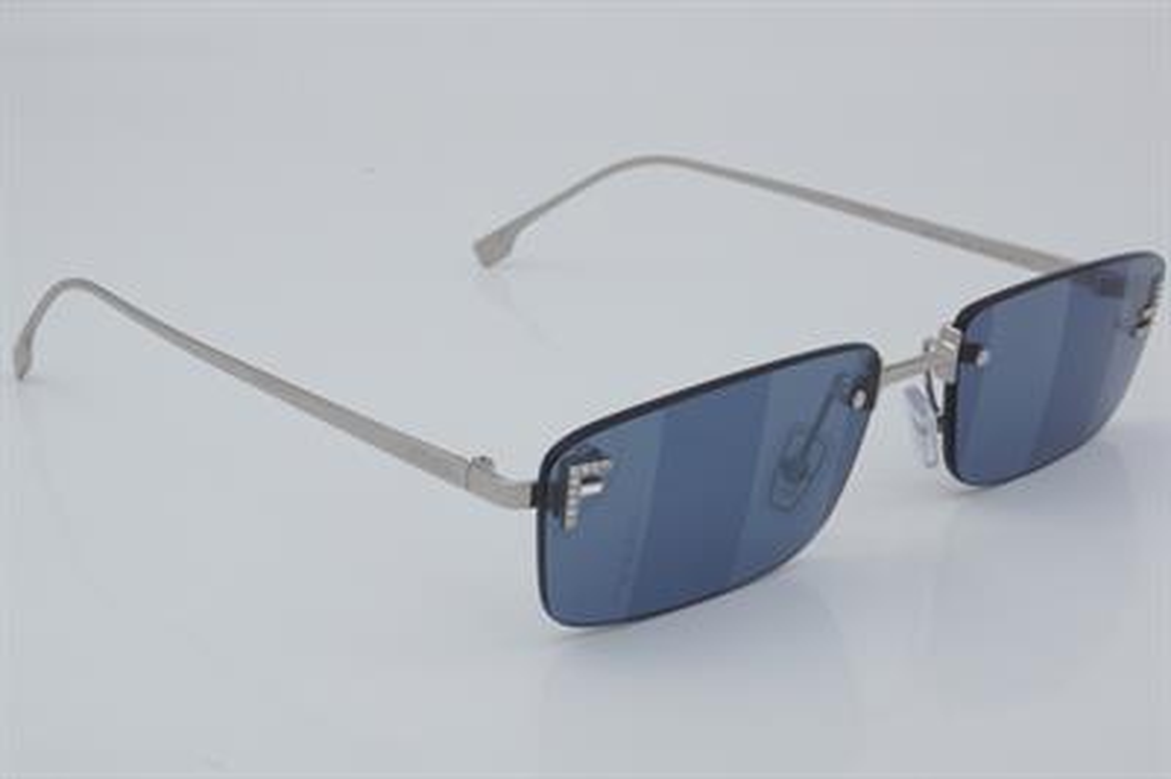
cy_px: 390
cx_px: 586
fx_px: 2438
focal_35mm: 75
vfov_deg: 18.2
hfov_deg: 27.0
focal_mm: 50
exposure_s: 1/4
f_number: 32
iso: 100
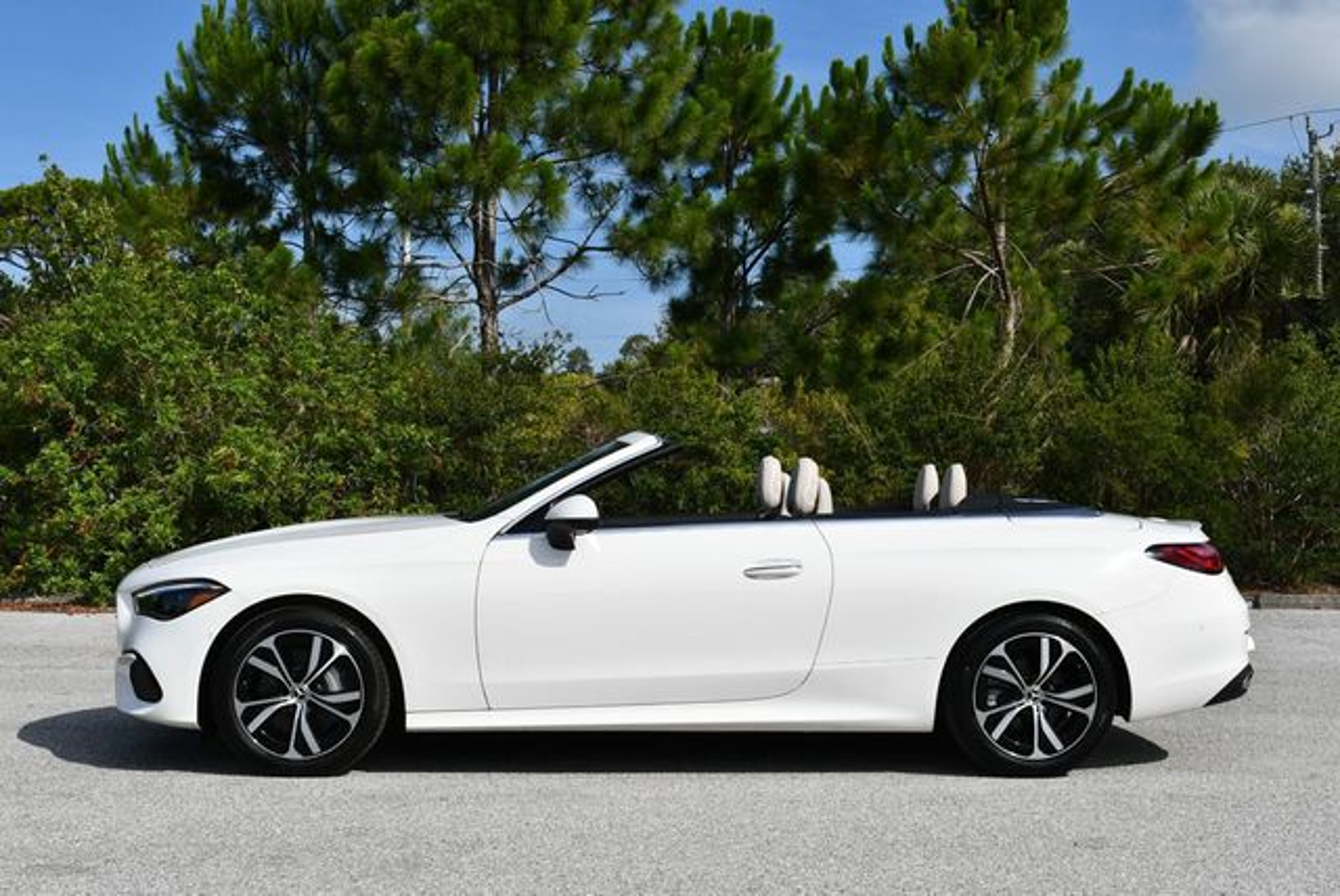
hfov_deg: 41.1
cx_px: 670
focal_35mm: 48
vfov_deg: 28.1
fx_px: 1788
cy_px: 448
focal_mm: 24
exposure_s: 1/320
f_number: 9
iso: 100
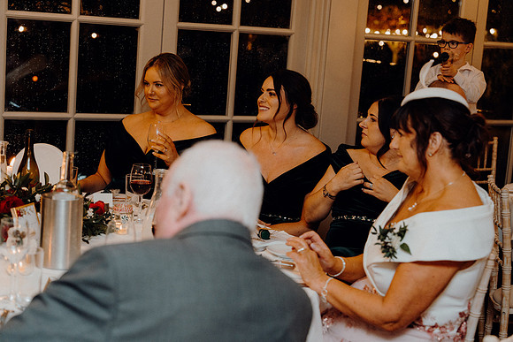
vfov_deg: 20.0
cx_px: 256
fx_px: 969
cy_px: 171
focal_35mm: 68
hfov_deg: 29.6
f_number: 3.5
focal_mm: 68
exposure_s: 1/160
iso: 2500
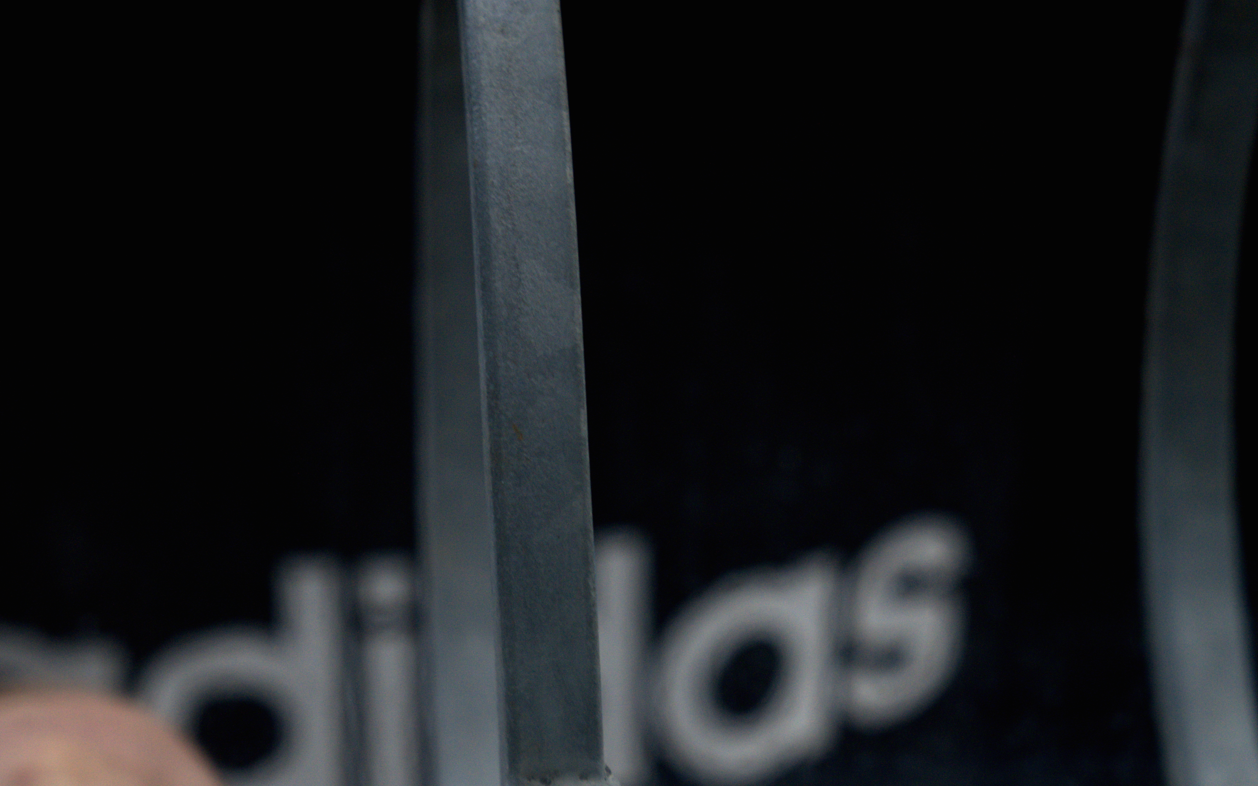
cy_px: 908
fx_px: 4354
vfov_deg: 10.2
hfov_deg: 16.4
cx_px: 535
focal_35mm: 127
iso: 1000
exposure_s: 1/160
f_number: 4
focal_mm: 54
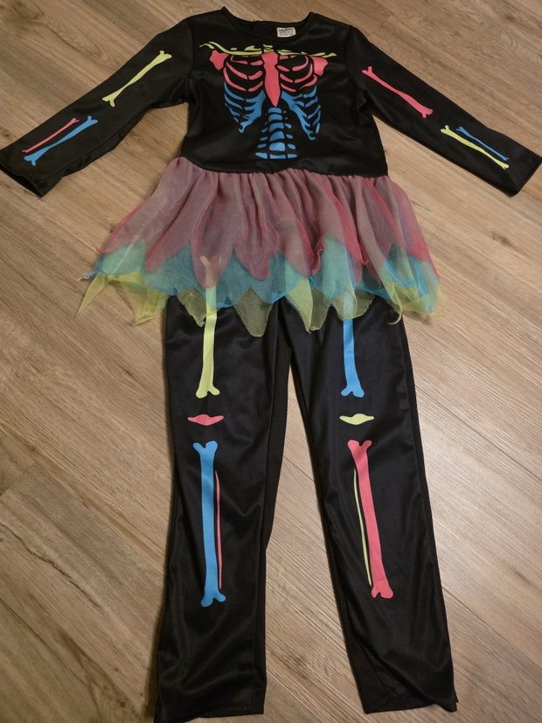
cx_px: 271
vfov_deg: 73.9
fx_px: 480
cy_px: 362
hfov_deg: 58.9
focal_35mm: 23
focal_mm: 6.3
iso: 1250
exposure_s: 1/50
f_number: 1.7
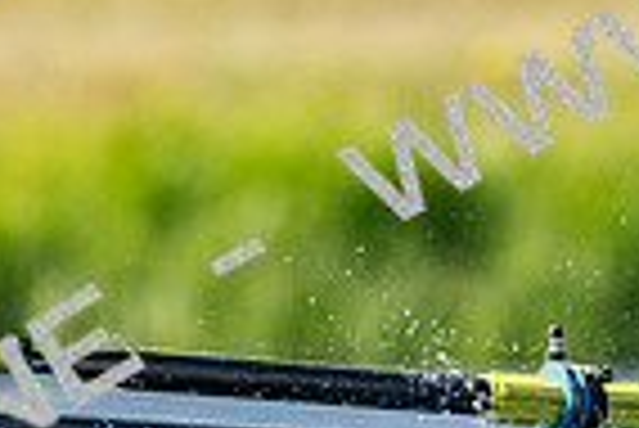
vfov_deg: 0.6
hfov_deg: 0.8
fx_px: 43425
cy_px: 234
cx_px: 891
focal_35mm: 2444
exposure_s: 1/2500
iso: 250
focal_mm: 400
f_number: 4.5
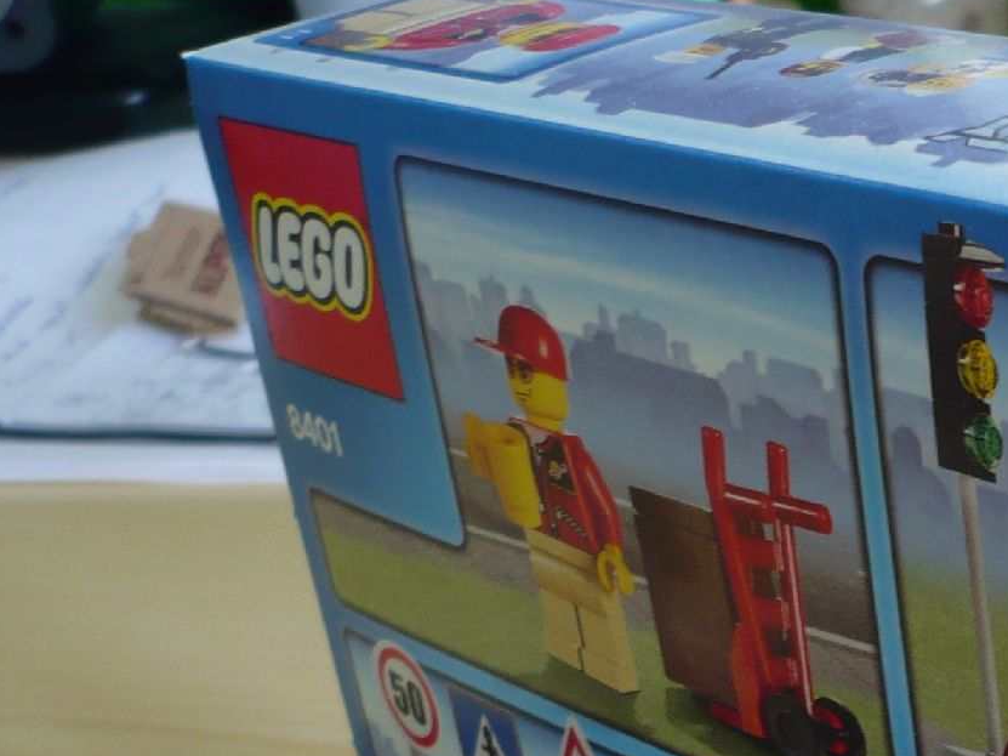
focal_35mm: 83
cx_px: 958
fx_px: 2417
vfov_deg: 17.2
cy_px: 809
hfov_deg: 22.8
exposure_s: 1/40
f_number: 2.8
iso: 100
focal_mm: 5.8
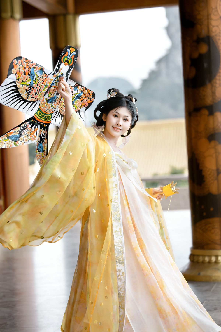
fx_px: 866
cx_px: 110
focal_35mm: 94
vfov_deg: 21.7
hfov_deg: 14.6
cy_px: 166
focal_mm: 95
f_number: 2.8
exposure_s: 1/400
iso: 100
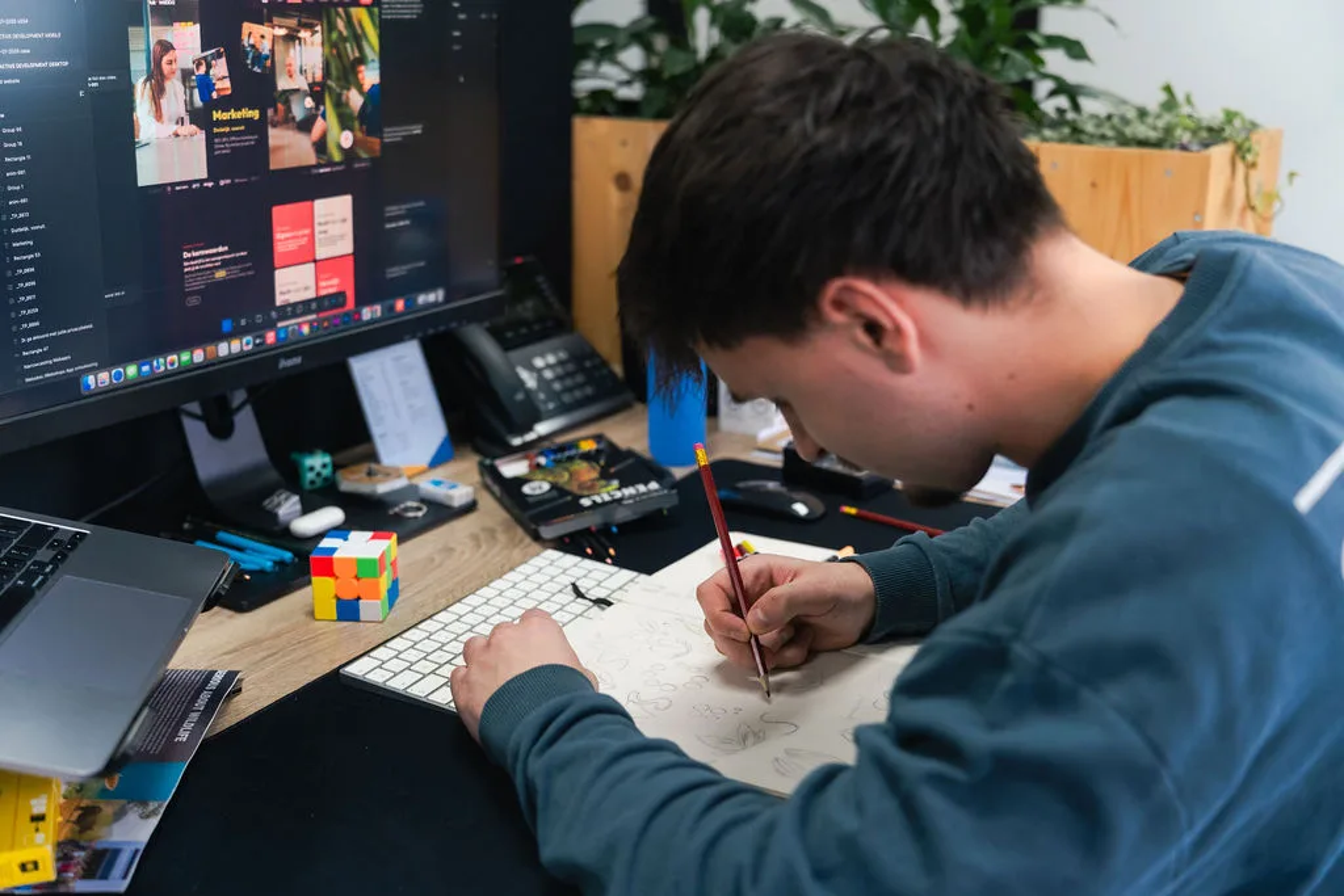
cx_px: 672
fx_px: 1419
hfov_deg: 50.7
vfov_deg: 35.1
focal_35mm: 38
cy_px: 448
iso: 1000
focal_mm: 38
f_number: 2.8
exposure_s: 1/320
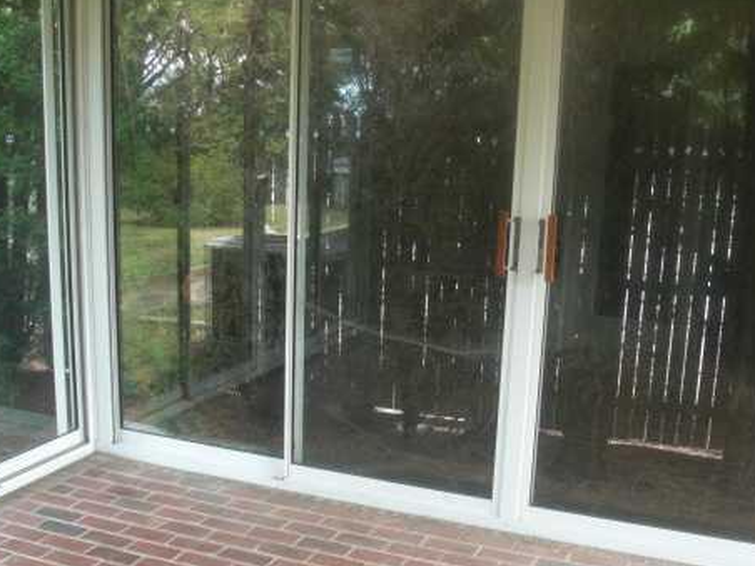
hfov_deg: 37.5
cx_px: 378
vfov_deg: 28.4
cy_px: 382
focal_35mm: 51
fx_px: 1112
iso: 200
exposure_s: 1/125
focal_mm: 6.3
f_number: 2.8
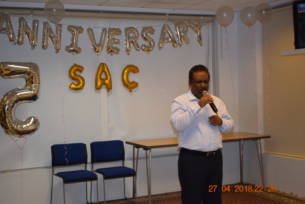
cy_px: 102
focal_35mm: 57
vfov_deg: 23.8
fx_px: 483
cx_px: 152
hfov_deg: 35.1
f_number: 4.8
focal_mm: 38
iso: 800
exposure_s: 1/80
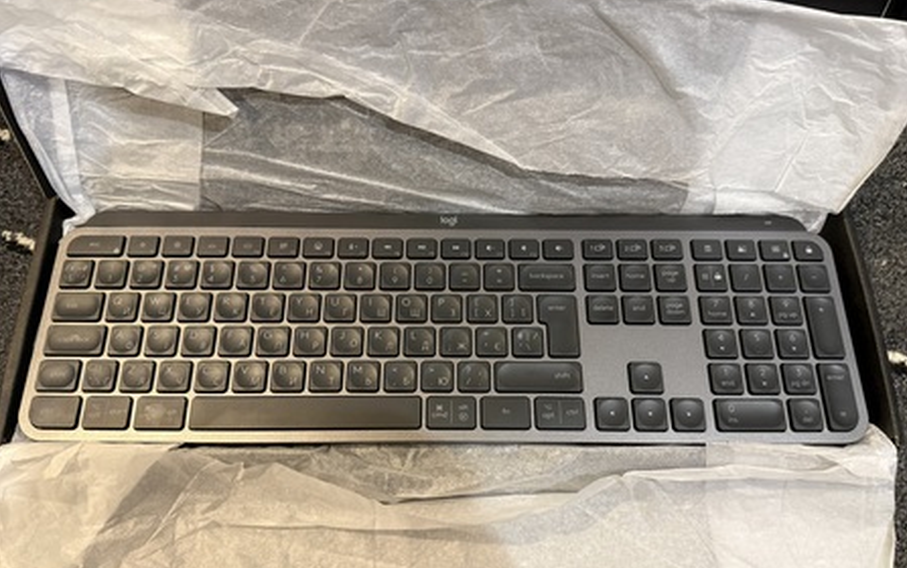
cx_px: 462
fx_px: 643
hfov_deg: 70.4
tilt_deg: -69.3
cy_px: 317
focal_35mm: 26
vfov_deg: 47.6
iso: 320
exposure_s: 1/60
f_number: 1.78
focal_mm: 6.76
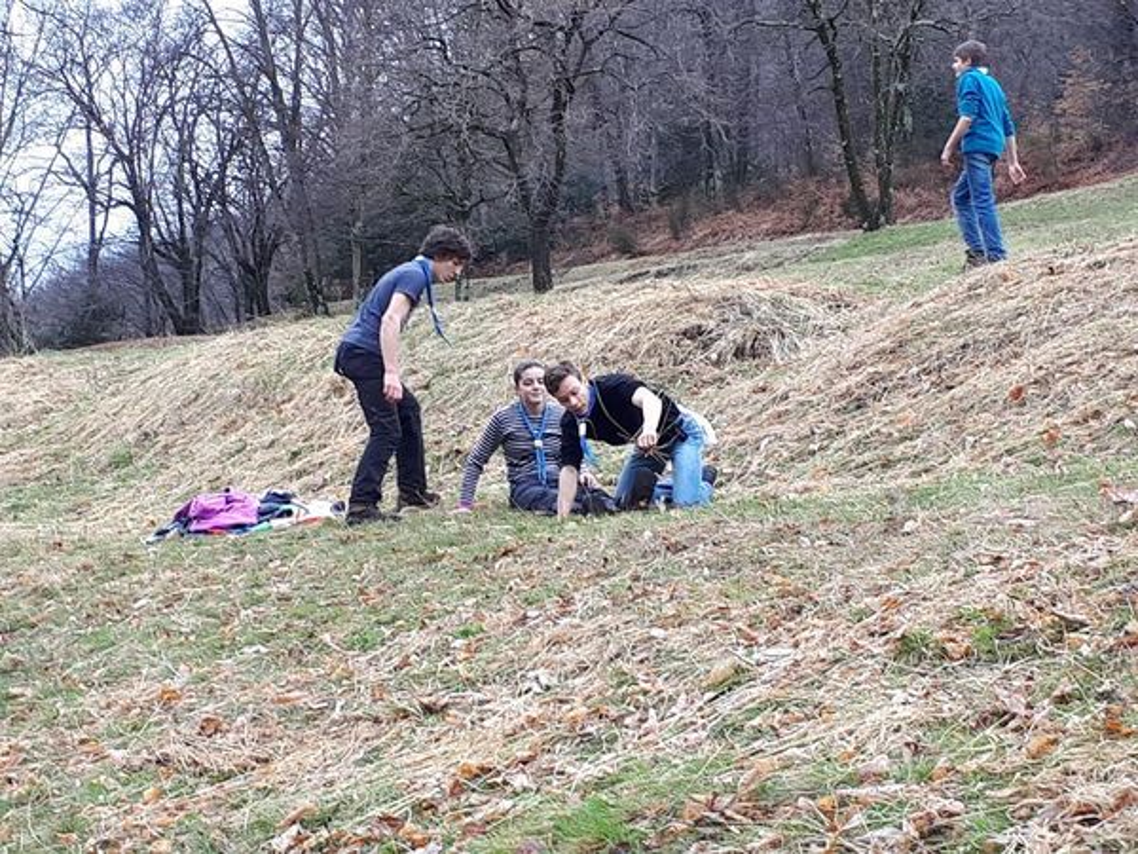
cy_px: 427
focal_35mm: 27
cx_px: 569
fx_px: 888
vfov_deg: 51.4
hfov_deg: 65.3
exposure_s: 1/161
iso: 40
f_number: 1.9
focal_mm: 3.6
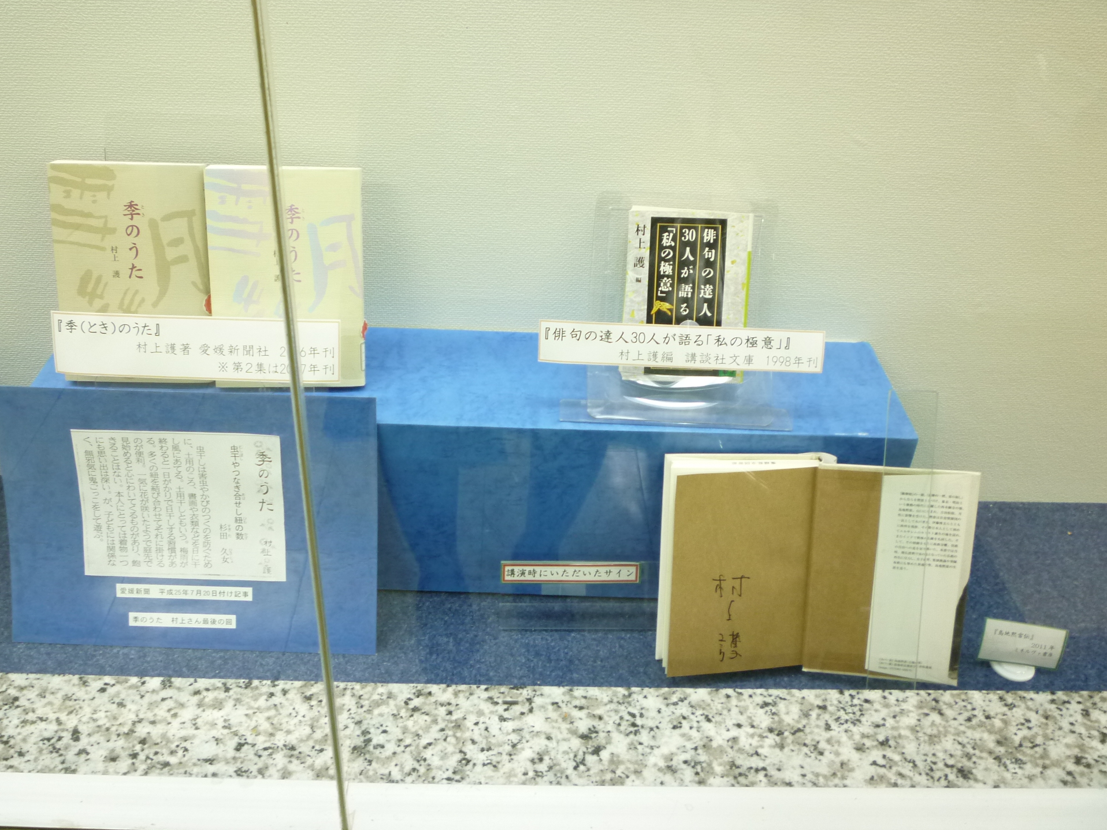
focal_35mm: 31
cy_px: 390
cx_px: 525
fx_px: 991
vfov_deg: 45.4
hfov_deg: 58.3
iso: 200
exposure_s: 1/30
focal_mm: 5.2
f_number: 3.3
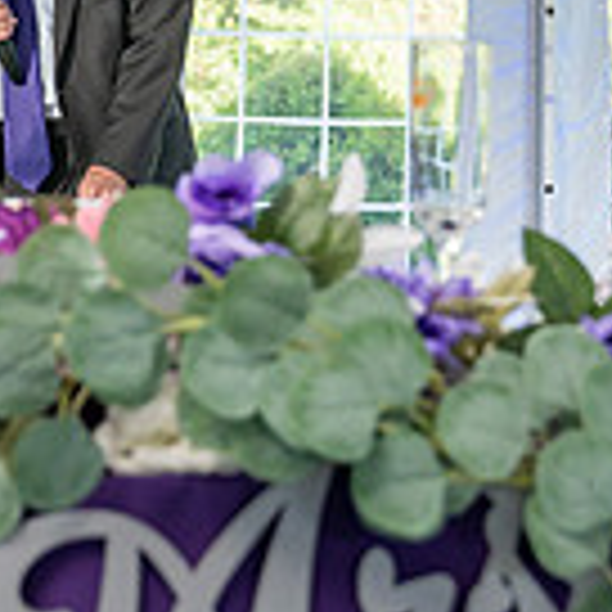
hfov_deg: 10.8
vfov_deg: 10.7
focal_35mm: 162
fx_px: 3240
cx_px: 124
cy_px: 92
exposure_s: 1/200
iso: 640
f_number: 4
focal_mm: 42
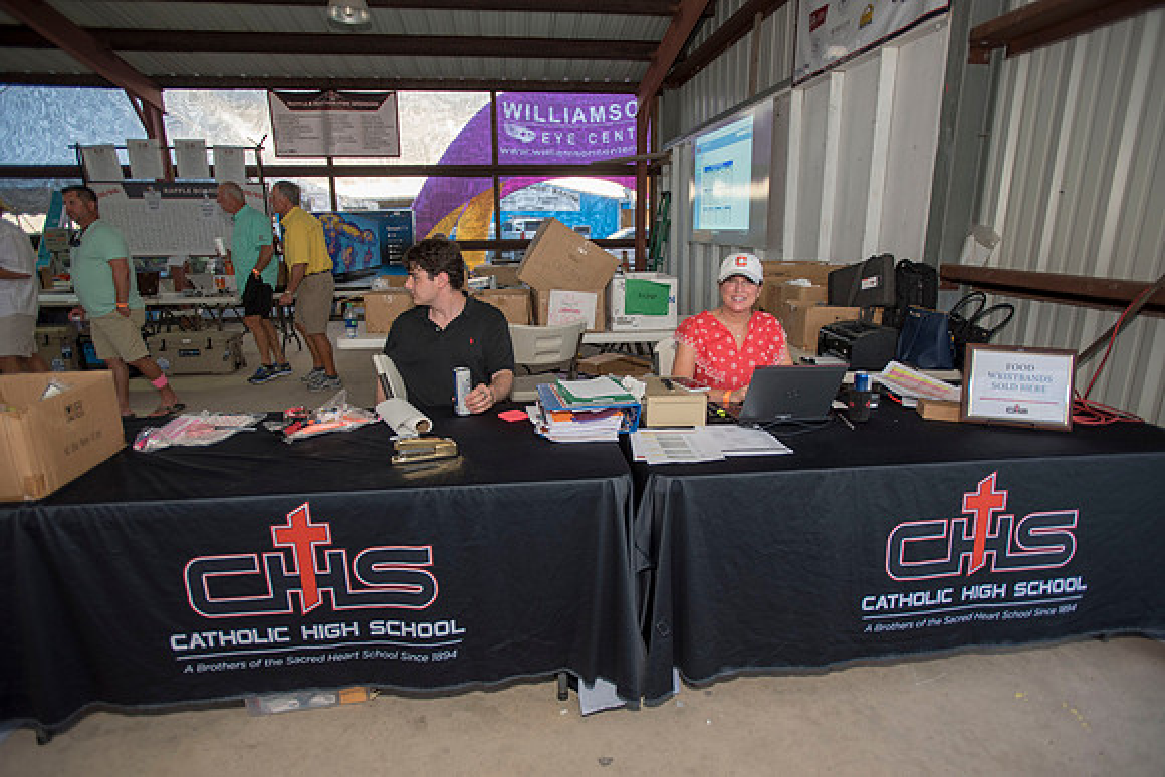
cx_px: 582
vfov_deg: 62.0
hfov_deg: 84.0
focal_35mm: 20
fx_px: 647
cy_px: 388
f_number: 2.8
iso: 250
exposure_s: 1/320
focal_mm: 20
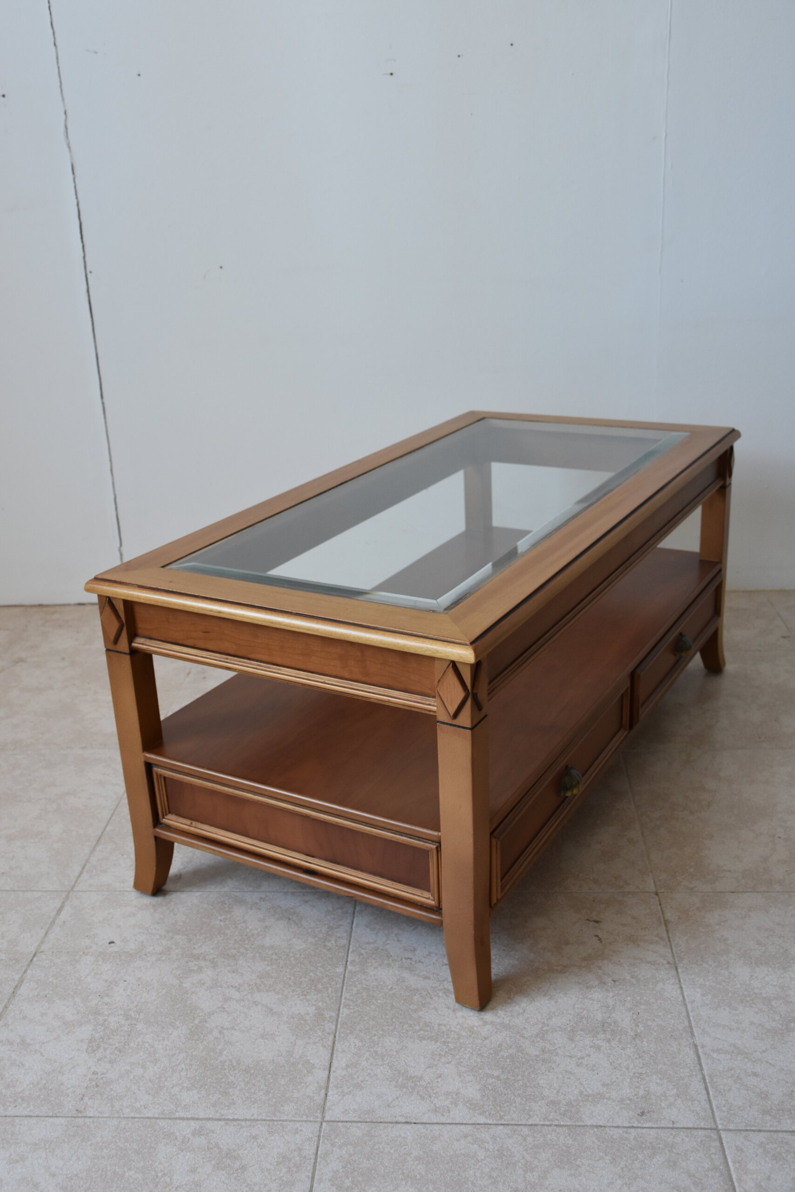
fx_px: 1143
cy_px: 596
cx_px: 398
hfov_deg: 38.4
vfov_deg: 55.1
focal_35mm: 34
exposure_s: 1/80
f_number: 4.5
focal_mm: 23
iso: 800
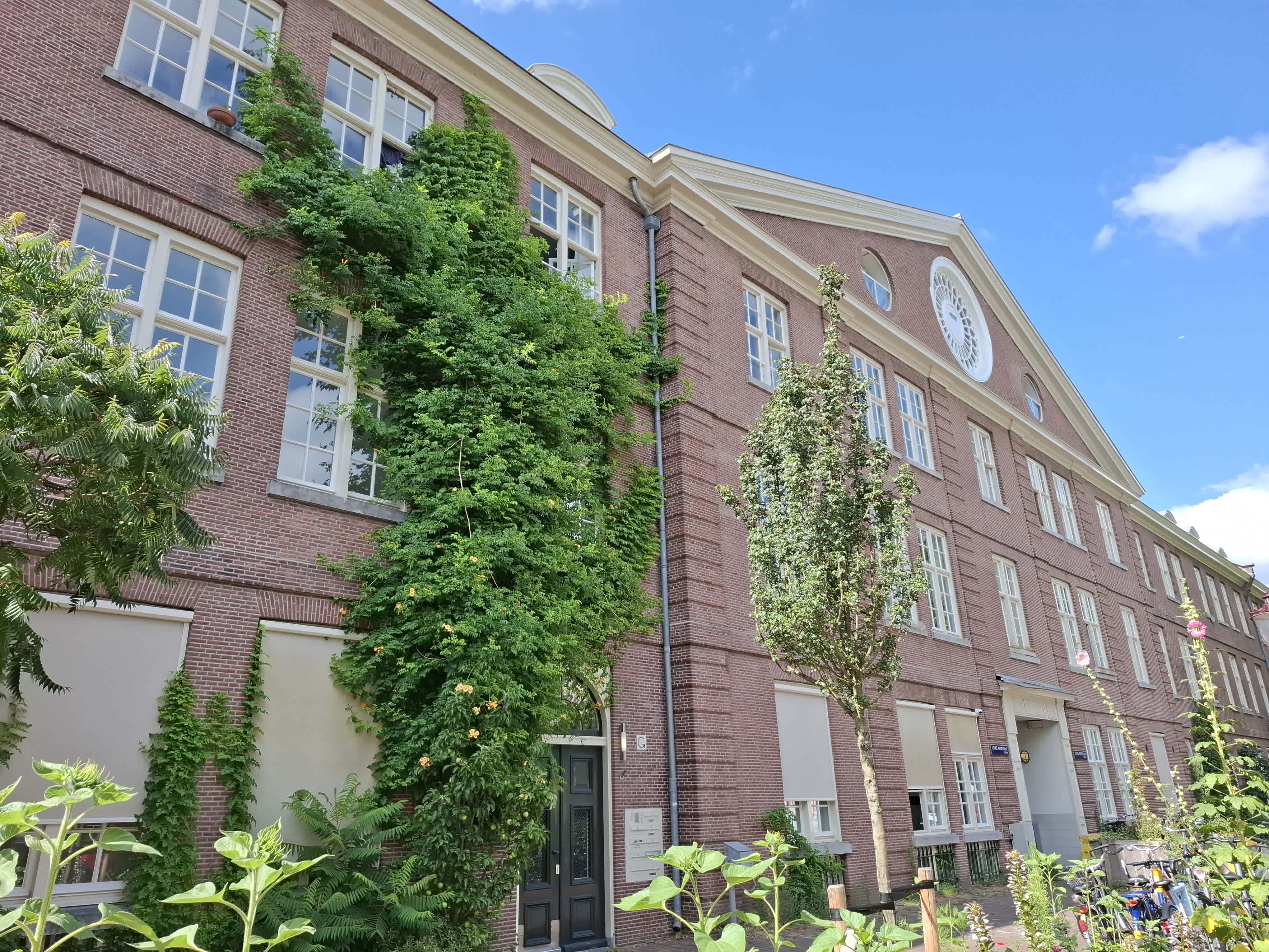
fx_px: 843
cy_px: 476
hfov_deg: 73.9
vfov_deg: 58.9
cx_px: 634
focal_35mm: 23
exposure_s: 1/1000
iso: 50
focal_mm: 5.5
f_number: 1.8
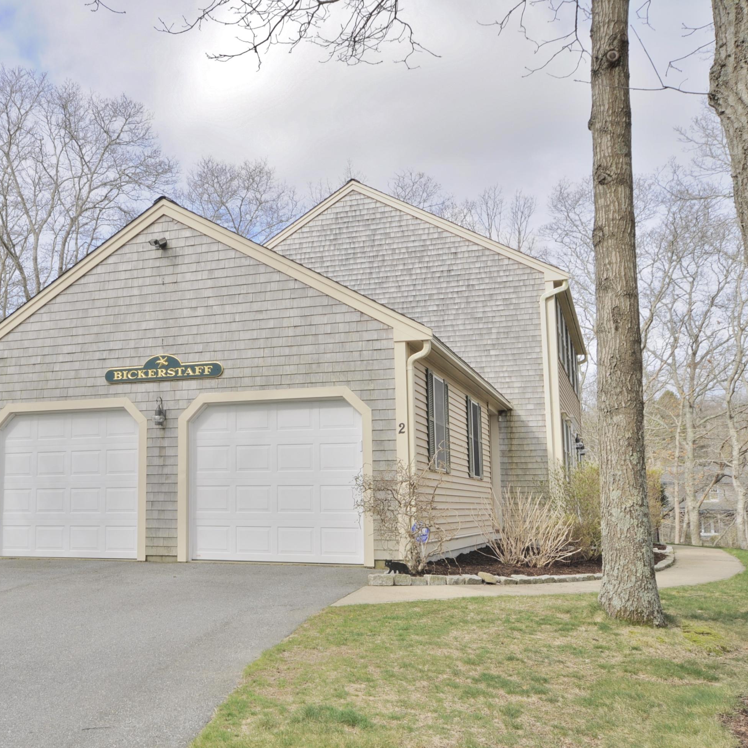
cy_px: 374
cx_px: 231
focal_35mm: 39
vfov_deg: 42.8
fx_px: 953
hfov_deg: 42.1
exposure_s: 1/200
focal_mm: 20
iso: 200
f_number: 9
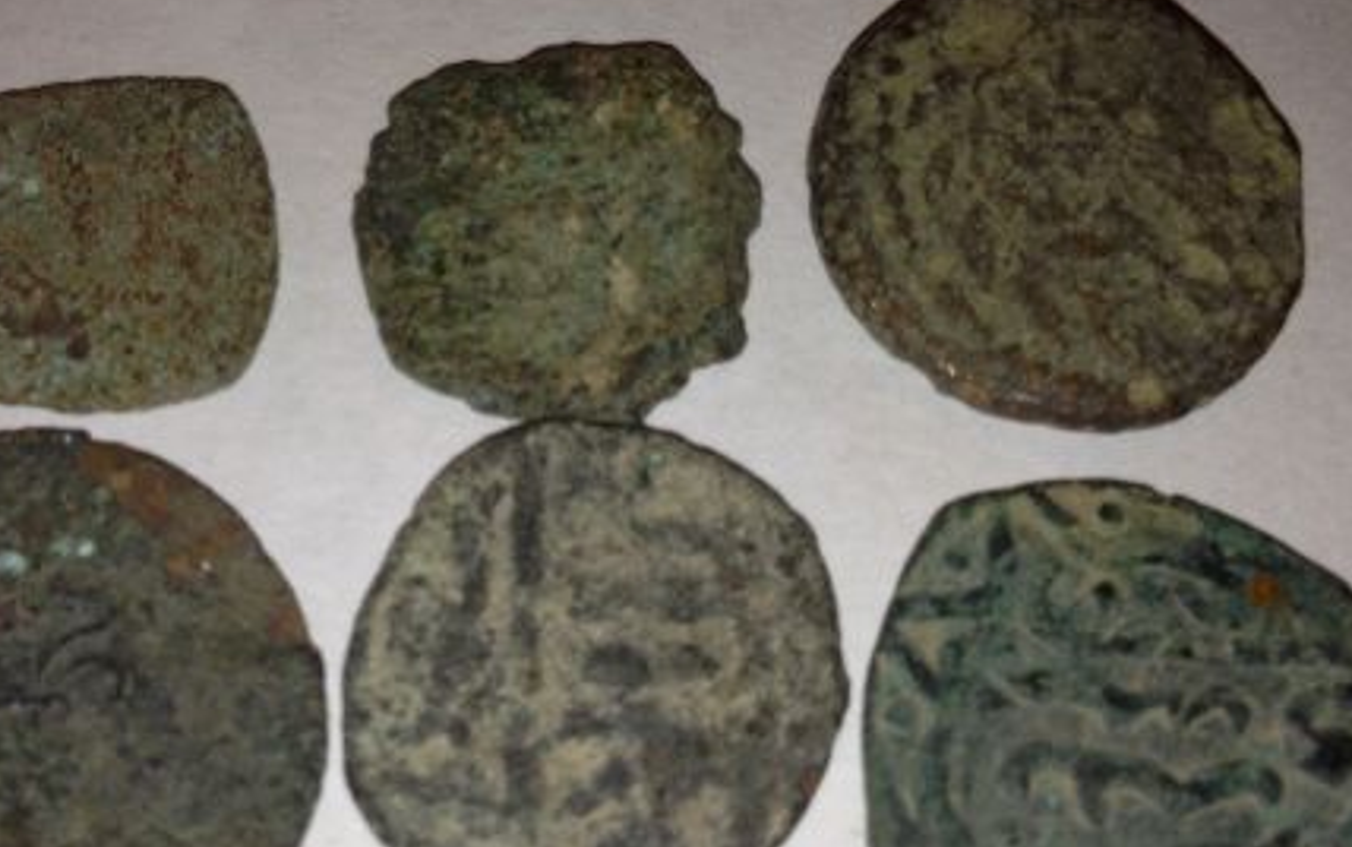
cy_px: 509
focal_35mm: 49
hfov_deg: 40.9
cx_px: 559
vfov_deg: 26.3
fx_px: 1806
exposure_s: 1/791
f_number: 2.4
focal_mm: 4.13
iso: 50
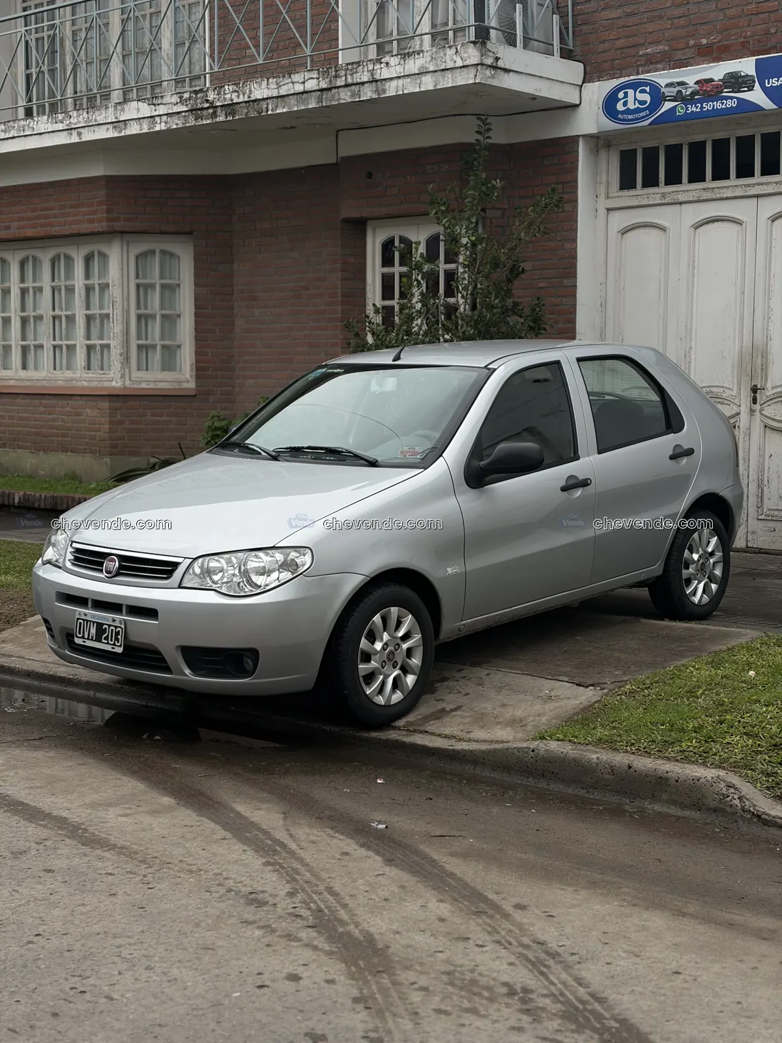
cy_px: 522
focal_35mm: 52
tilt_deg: -4.3
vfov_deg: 36.8
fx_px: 1566
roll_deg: -0.3
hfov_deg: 28.0
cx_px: 391
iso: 32
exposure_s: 1/2012
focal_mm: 5.96
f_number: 1.6
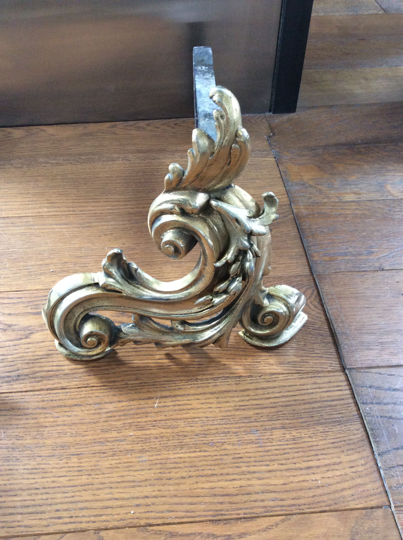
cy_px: 270
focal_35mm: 32
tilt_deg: -48.1
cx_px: 202
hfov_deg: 44.1
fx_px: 498
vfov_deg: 56.9
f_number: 2.4
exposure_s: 1/25
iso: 160
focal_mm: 3.3
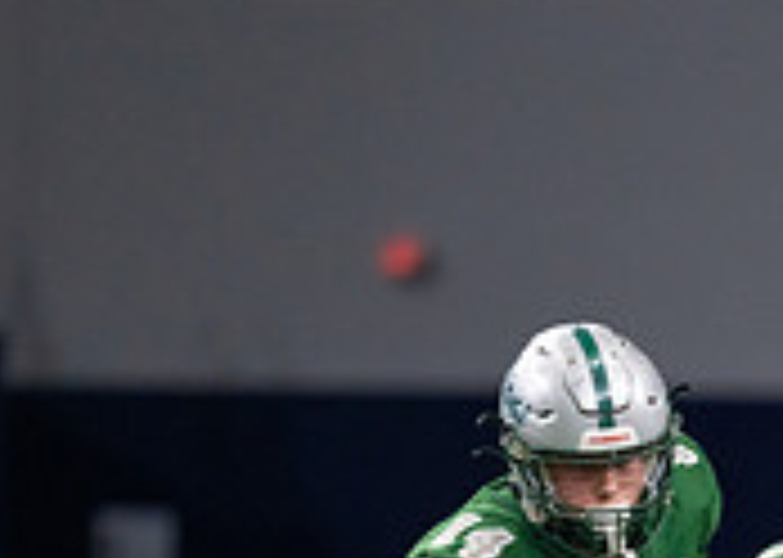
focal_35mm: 723
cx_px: 756
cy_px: 900
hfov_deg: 2.8
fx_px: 16065
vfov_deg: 2.0
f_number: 2.8
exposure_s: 1/1000
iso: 1600
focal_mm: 200
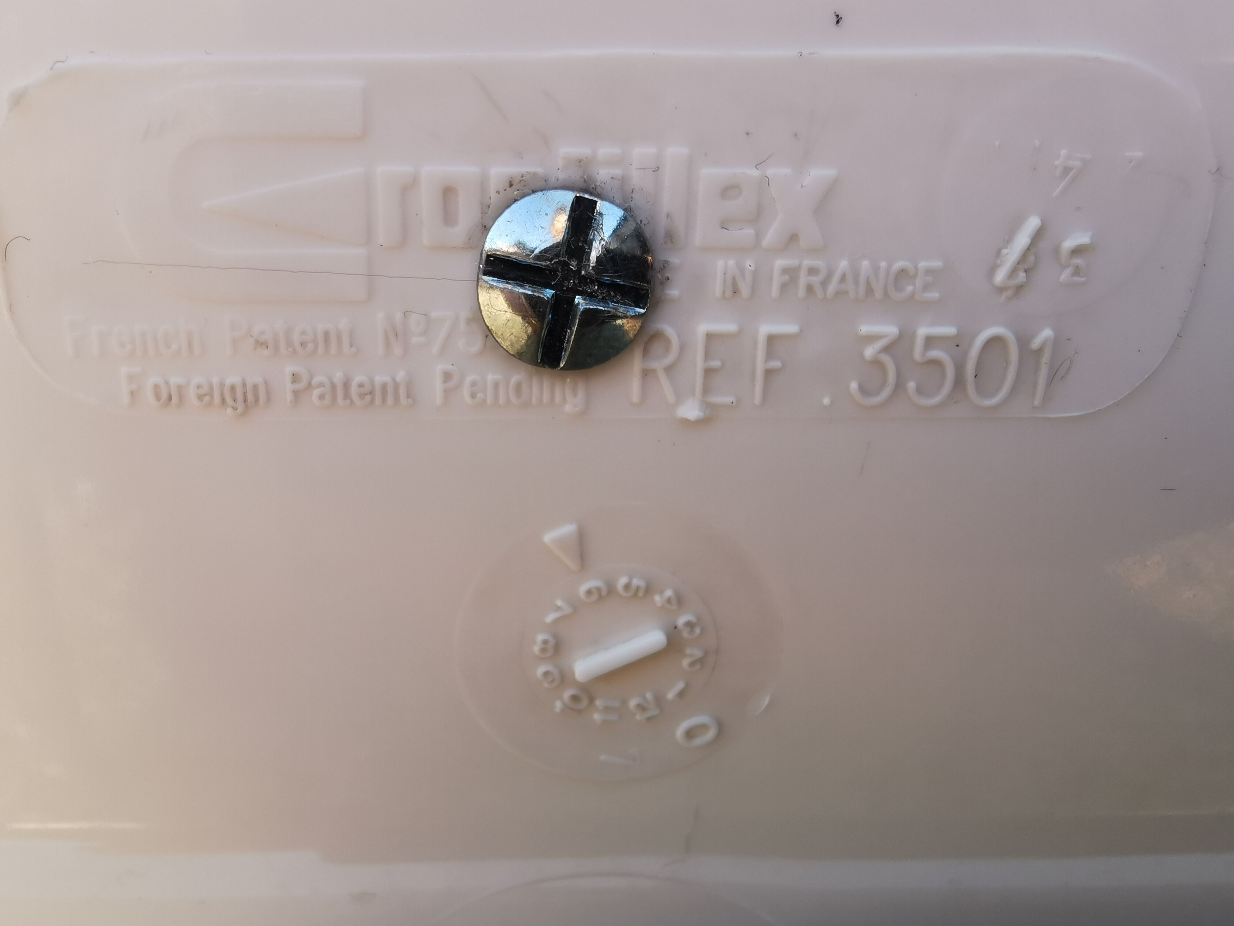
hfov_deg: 67.3
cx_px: 617
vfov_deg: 53.1
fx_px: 927
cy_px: 463
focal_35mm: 26
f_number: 2.2
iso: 50
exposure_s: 1/114
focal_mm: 2.26
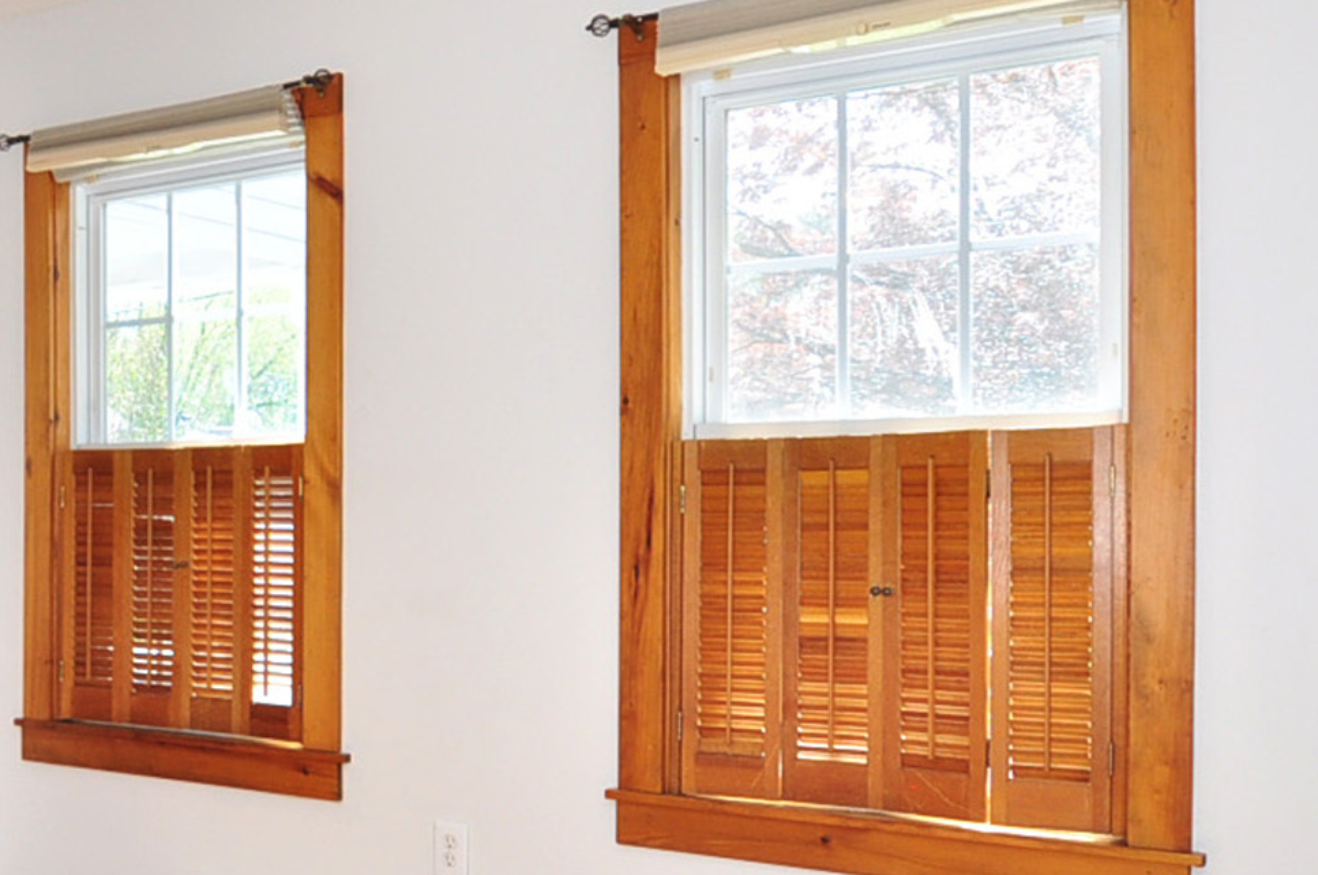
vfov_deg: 29.7
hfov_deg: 37.6
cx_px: -79
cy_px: 521
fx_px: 1645
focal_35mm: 45
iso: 200
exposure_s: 1/80
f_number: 5
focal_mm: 10
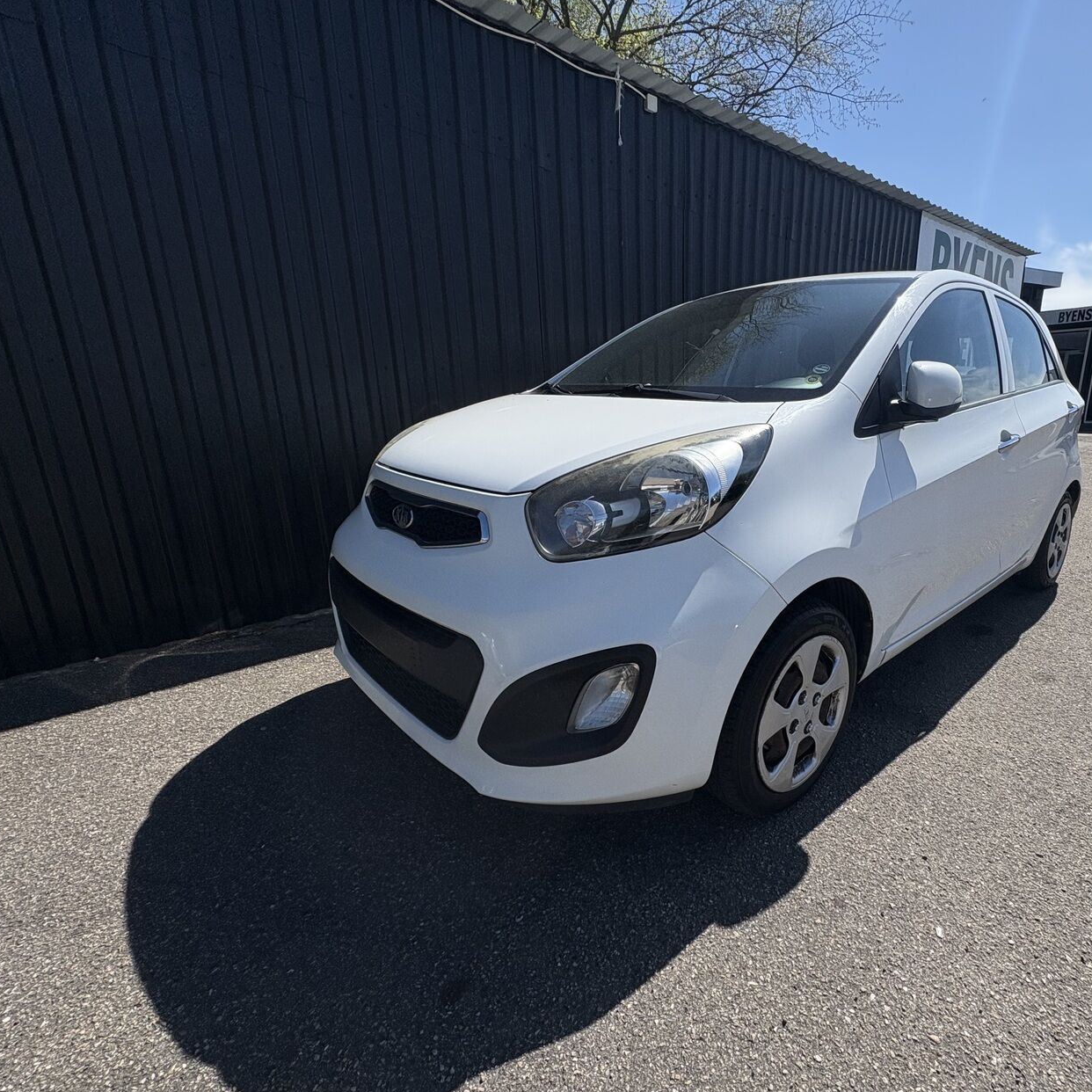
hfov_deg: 82.3
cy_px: 561
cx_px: 685
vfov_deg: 83.9
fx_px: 607
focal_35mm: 17
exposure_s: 1/4367
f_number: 2.2
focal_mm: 2.22
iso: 64
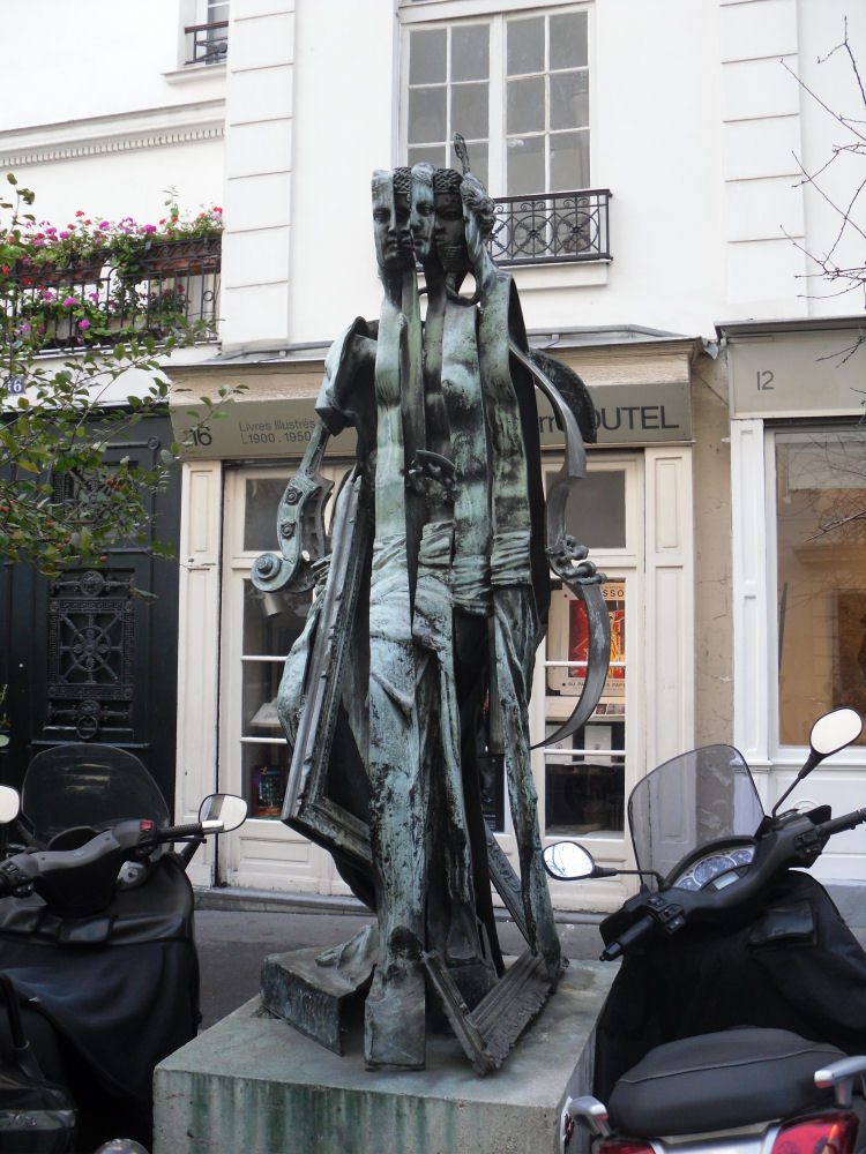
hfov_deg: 40.7
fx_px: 1167
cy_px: 577
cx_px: 433
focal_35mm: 35
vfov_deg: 52.6
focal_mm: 6.3
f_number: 3
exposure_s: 1/45
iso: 100
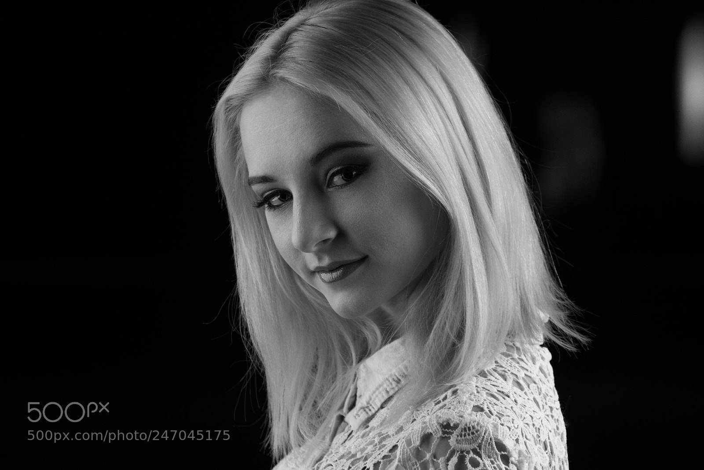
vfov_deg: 5.0
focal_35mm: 278
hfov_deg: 7.4
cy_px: 235
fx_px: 5428
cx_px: 352
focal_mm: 185
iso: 100
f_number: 6.3
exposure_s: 1/200
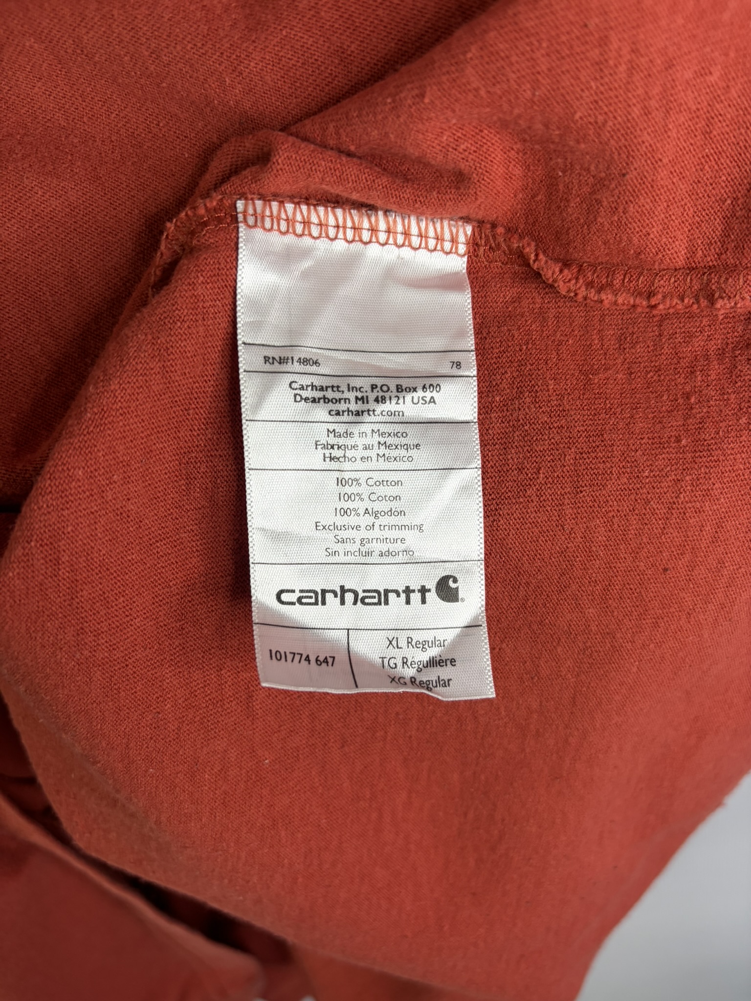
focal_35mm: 26
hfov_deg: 53.1
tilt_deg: -50.8
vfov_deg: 67.3
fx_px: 752
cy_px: 500
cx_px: 376
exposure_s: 1/93
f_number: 1.6
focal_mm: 5.96
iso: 125
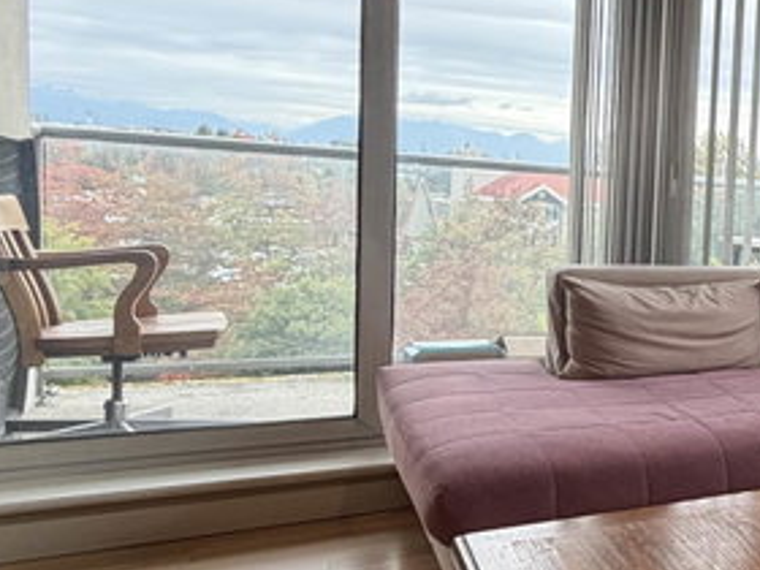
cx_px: 928
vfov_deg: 36.0
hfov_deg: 35.7
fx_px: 878
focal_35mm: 40
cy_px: 277
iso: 125
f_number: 2.2
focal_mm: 2.22
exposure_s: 1/121
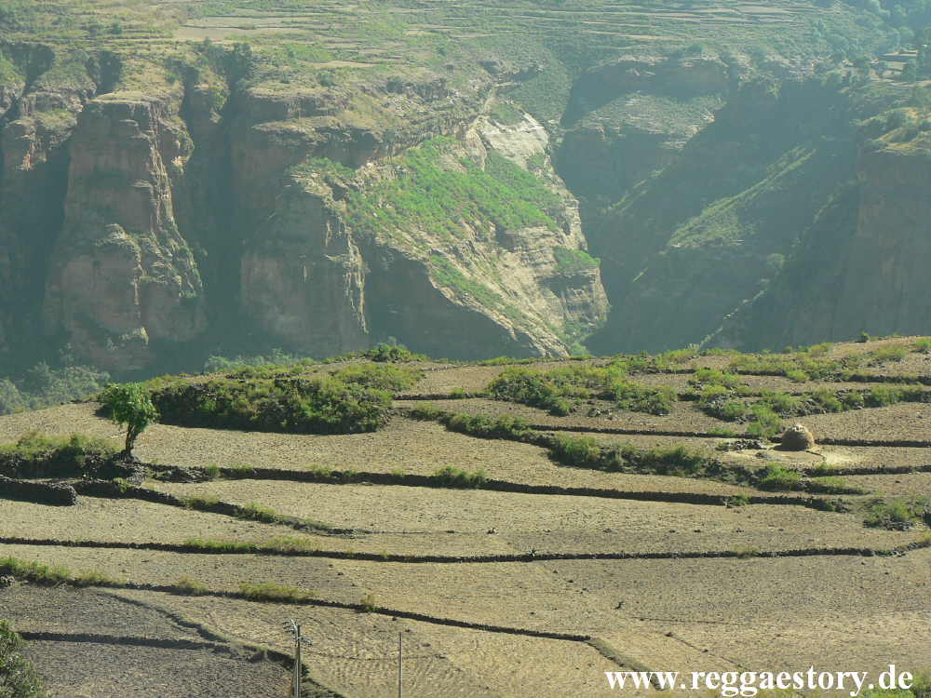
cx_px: 466
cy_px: 349
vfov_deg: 11.8
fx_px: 3389
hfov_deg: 15.6
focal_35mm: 126
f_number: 4
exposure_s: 1/250
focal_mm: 21.6
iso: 64
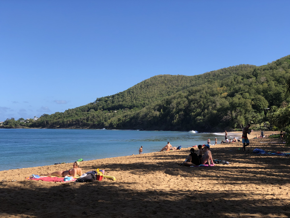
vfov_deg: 28.0
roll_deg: +0.6
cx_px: 145
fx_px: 436
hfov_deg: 36.8
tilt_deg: +1.8
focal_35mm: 52
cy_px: 109
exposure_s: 1/906
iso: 16
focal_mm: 6
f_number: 2.4
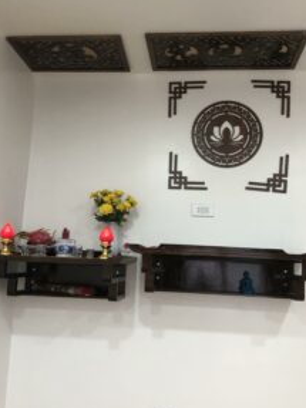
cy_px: 178
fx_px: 460
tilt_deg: +10.4
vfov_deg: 47.8
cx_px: 139
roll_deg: -3.5
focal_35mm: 39
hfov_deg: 36.8
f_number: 1.8
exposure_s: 1/25
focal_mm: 4
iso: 40
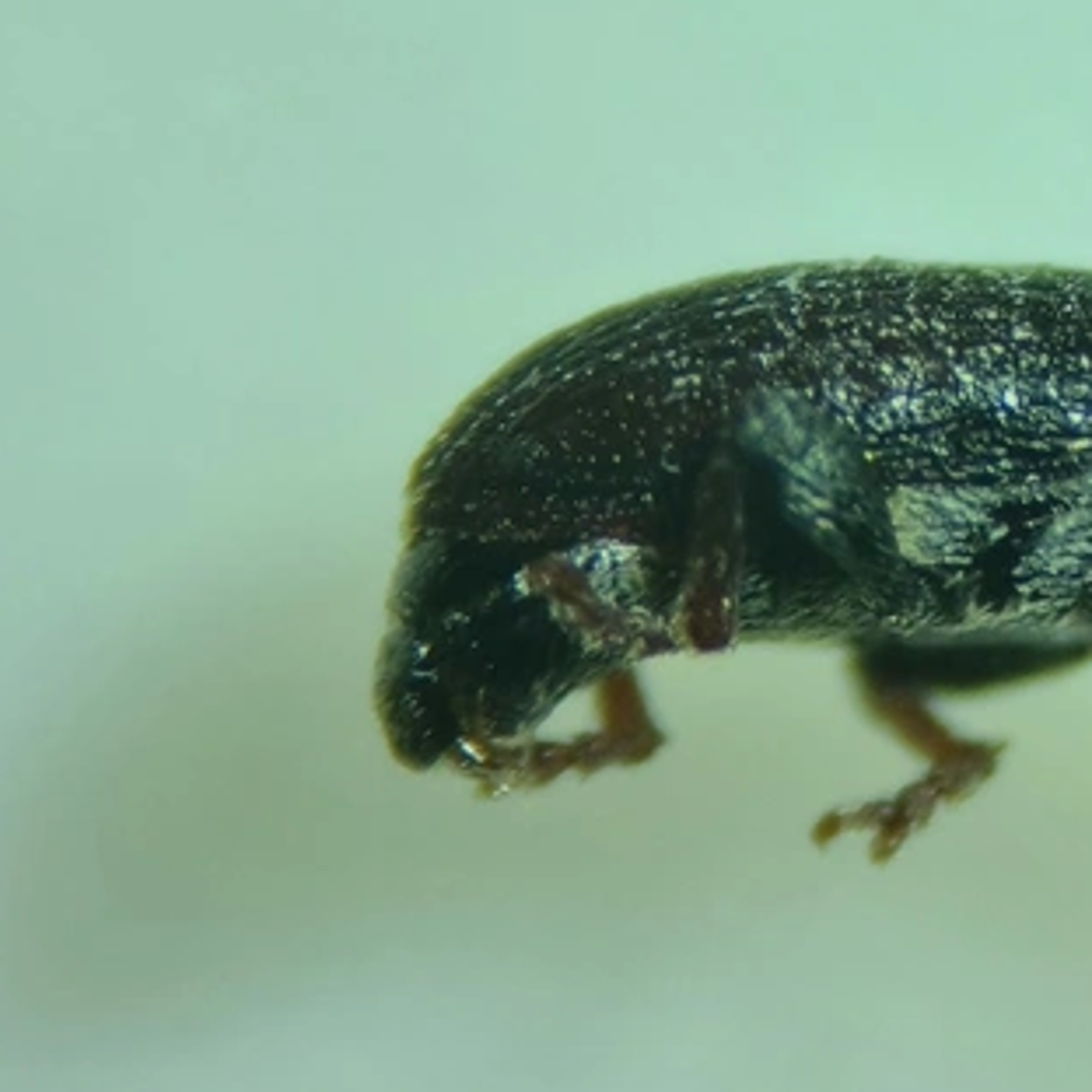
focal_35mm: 49
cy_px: 556
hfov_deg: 32.3
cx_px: 1057
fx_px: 1749
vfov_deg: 34.7
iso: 25
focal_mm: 5.9
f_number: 2
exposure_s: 1/106
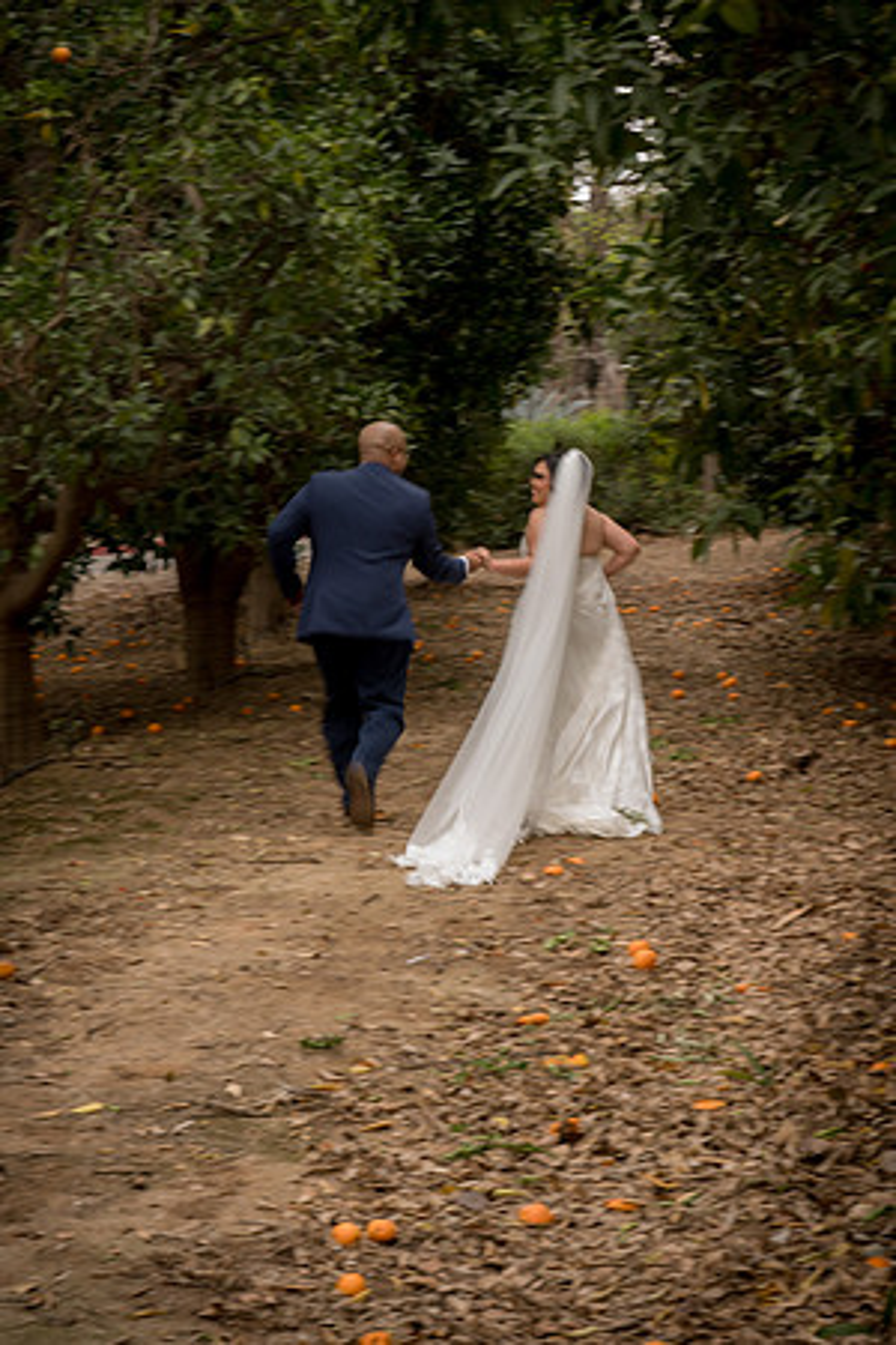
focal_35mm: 70
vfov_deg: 28.8
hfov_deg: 19.5
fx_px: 2613
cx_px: 448
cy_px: 672
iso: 640
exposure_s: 1/25
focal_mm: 70
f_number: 11
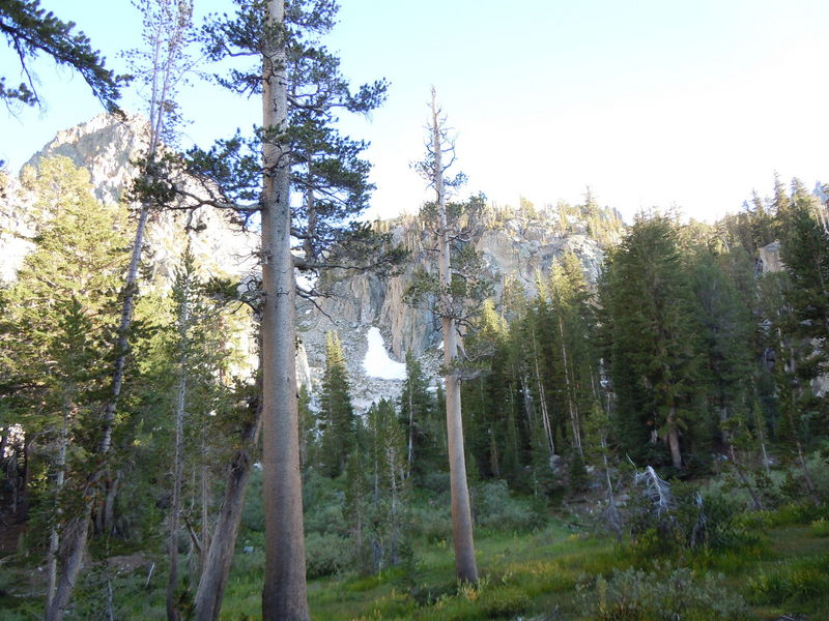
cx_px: 414
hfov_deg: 60.0
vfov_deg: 46.8
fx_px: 718
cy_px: 310
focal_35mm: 30
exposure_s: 1/80
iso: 100
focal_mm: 5.4
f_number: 3.5
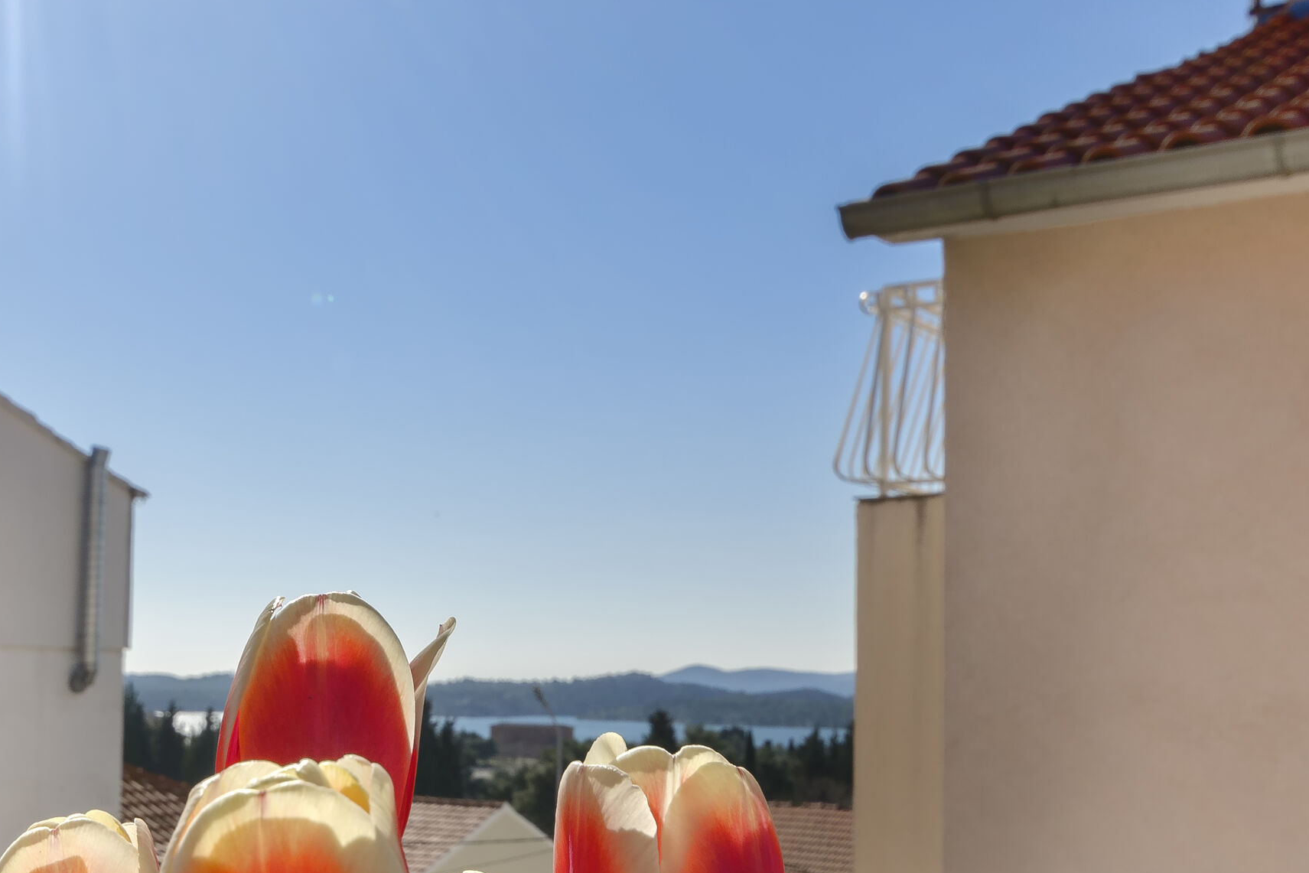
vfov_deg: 27.1
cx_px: 448
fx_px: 1782
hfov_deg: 39.9
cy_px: 669
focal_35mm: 49
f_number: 13
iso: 100
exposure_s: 1/200
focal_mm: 20
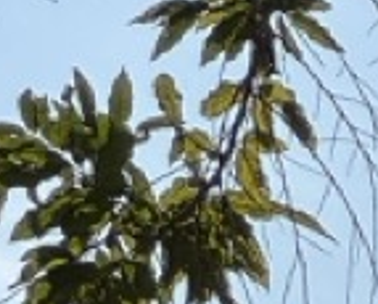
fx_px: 7522
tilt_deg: +14.4
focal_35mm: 671
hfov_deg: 2.8
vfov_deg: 2.3
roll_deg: -2.3
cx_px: 1105
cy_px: 1406
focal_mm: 9
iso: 25
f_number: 2.8
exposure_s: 1/1783
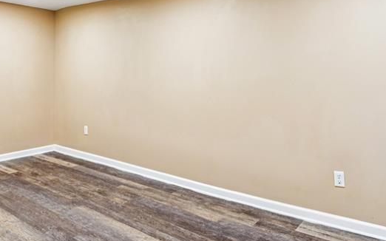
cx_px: 166
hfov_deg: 58.8
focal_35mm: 32
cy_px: 71
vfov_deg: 38.3
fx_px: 341
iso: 320
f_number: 13
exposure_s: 1/3.33
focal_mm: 16.2
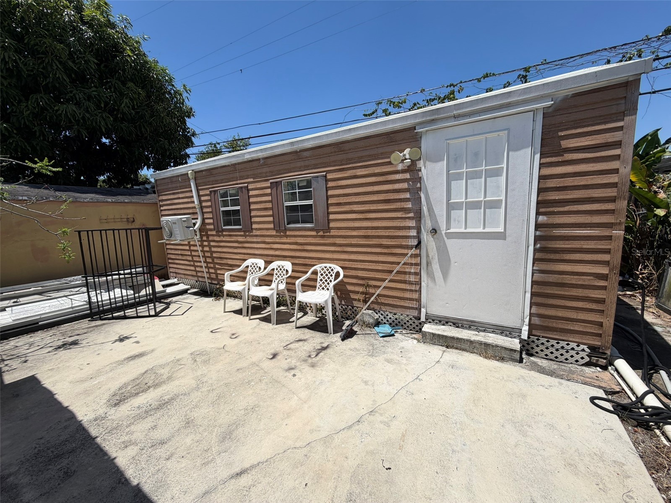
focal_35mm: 14
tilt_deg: -7.6
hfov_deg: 102.1
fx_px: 271
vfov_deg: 85.7
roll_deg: +4.5
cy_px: 252
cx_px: 336
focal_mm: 2.22
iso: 20
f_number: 2.2
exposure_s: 1/1368
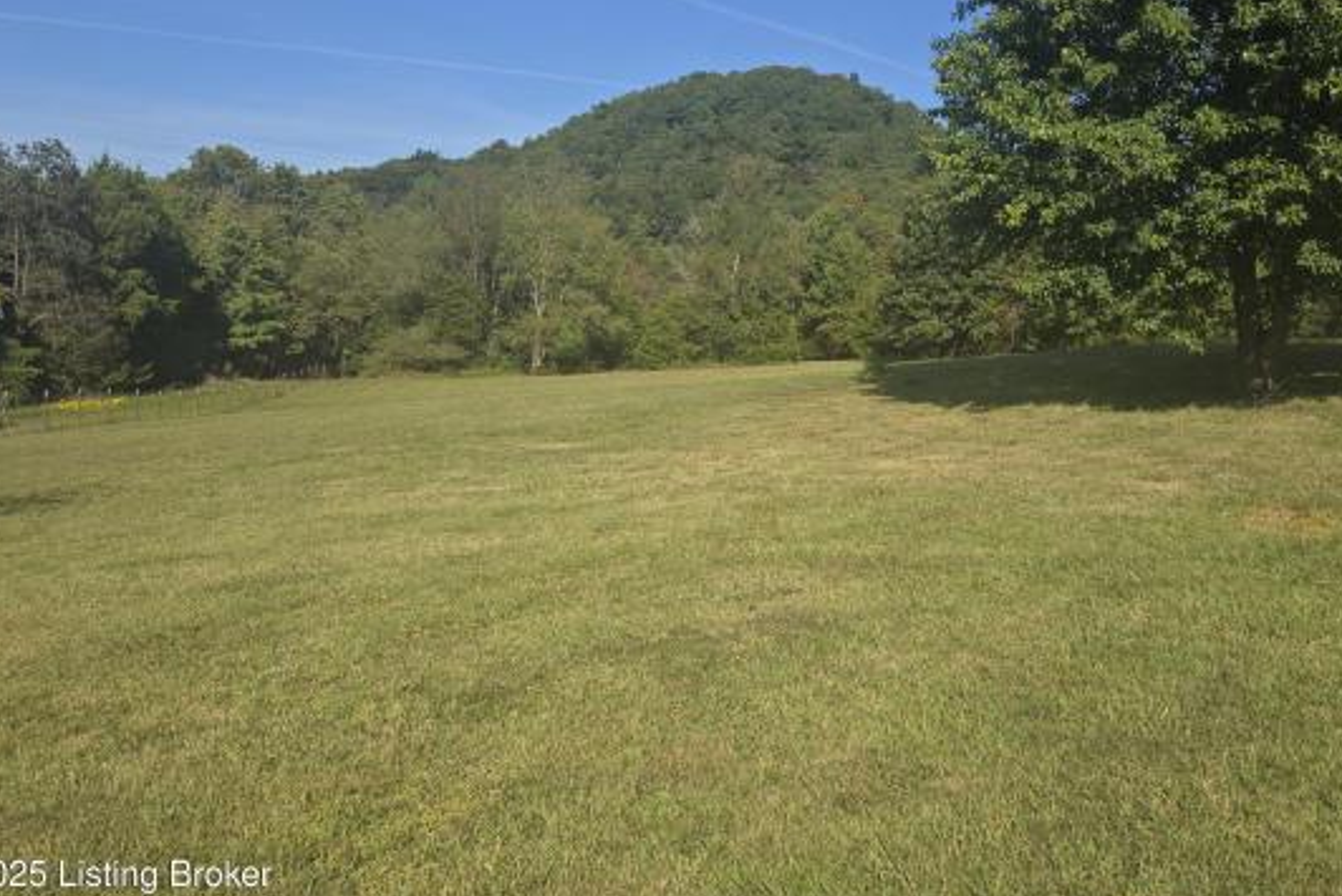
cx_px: 781
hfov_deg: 61.6
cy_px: 300
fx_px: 1119
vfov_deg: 43.0
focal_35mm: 30
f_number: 1.8
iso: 25
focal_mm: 5.4
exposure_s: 1/1983
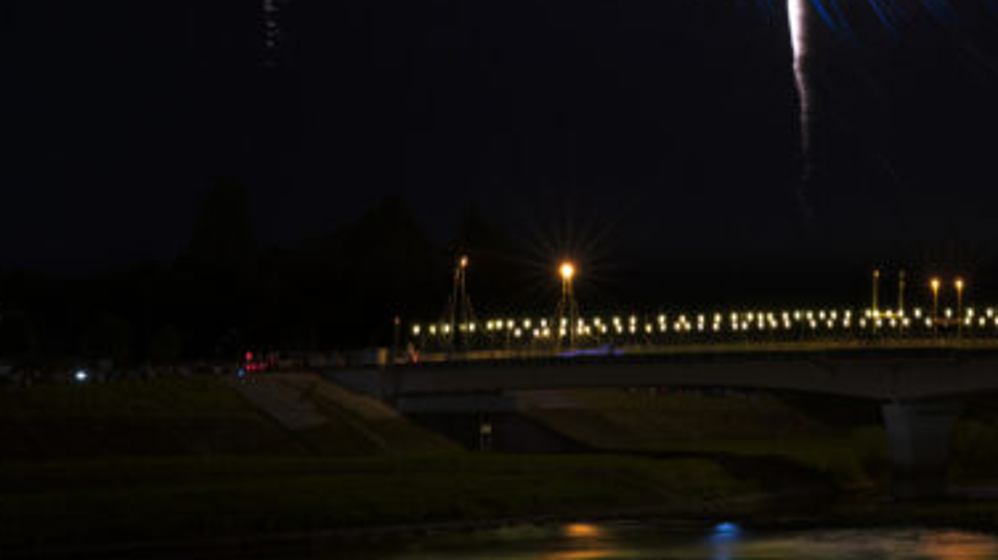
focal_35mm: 78
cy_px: -31
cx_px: 810
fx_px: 2063
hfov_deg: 26.6
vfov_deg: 15.1
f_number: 10
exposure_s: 7.4
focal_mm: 35
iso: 64
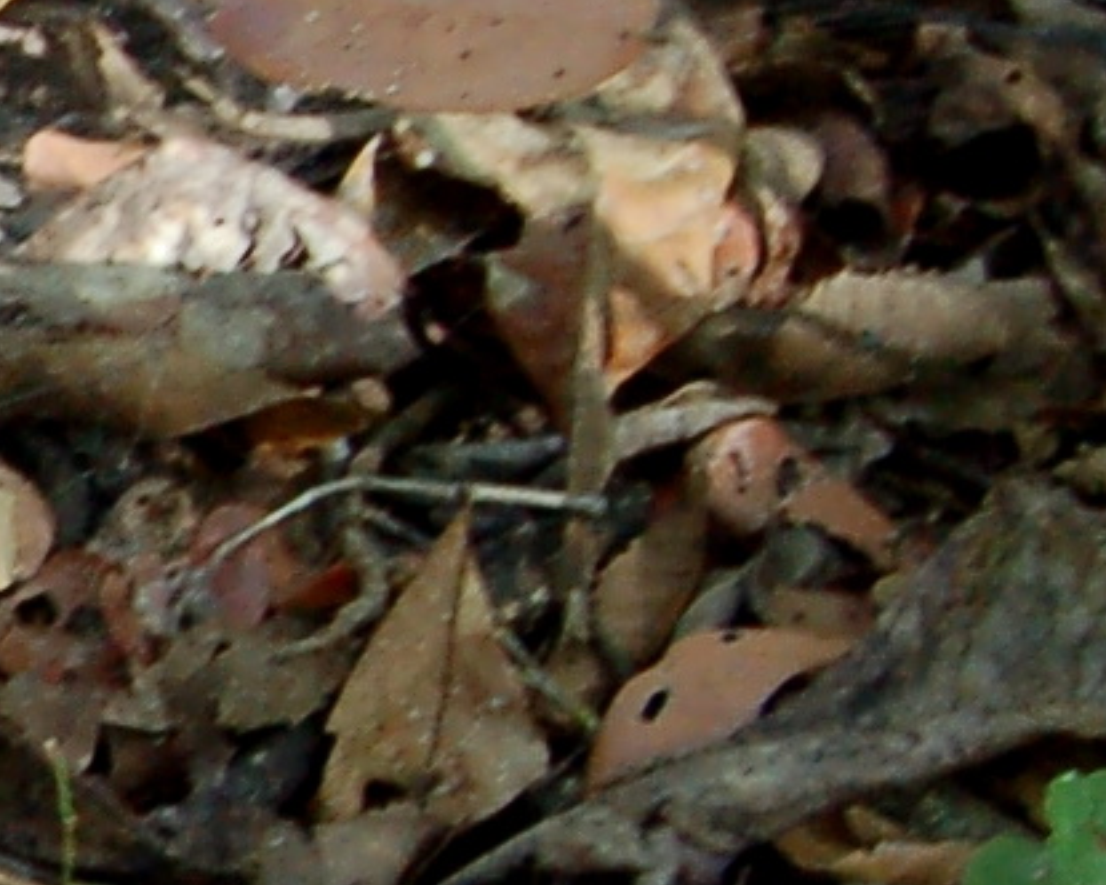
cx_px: -1993
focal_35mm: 408
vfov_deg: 3.8
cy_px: 458
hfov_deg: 4.6
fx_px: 13355
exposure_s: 1/30
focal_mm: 40
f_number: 7.1
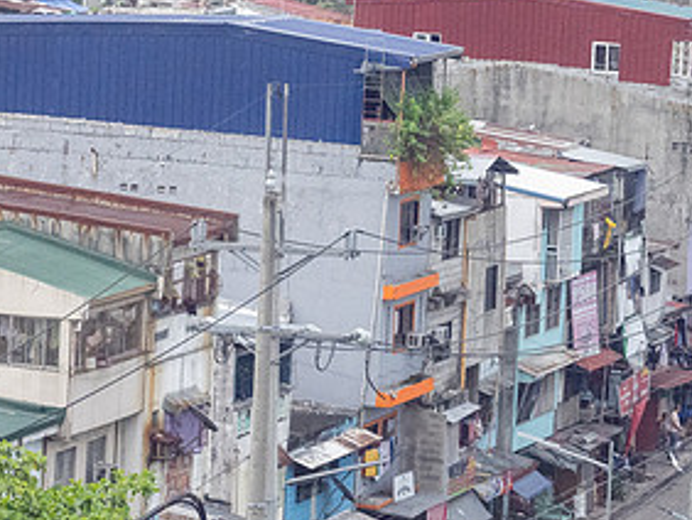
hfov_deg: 9.5
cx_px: 268
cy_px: 212
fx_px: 4182
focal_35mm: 209
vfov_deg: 7.1
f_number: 5.6
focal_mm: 70
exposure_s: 1/640
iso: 2800
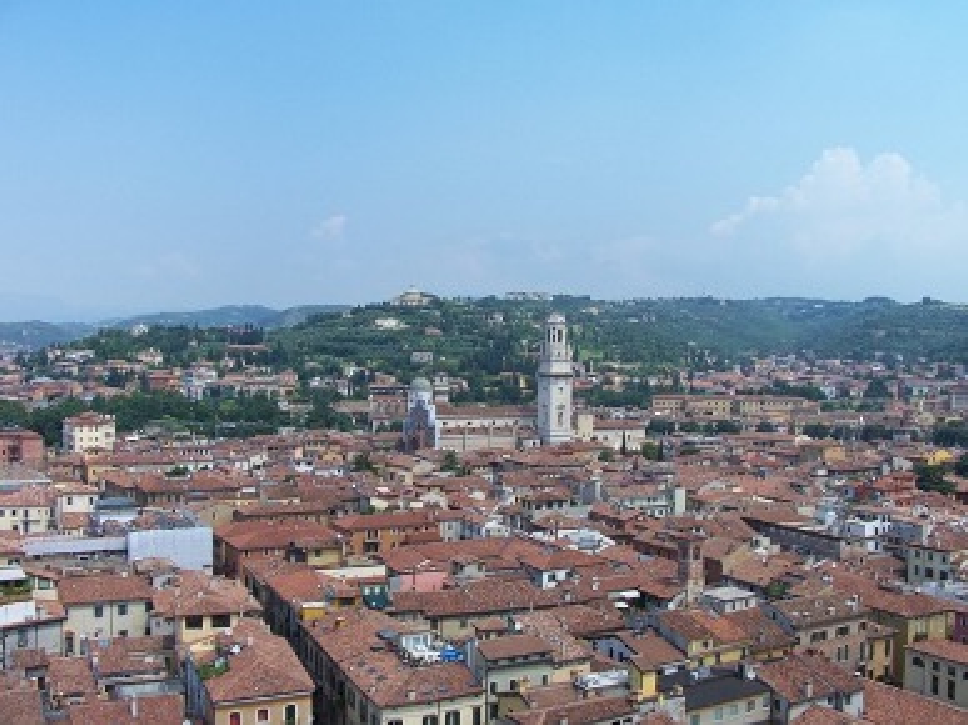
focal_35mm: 35
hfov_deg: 52.6
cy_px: 362
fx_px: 978
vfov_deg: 40.7
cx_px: 484
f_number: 4
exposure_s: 1/500
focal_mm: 6
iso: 80
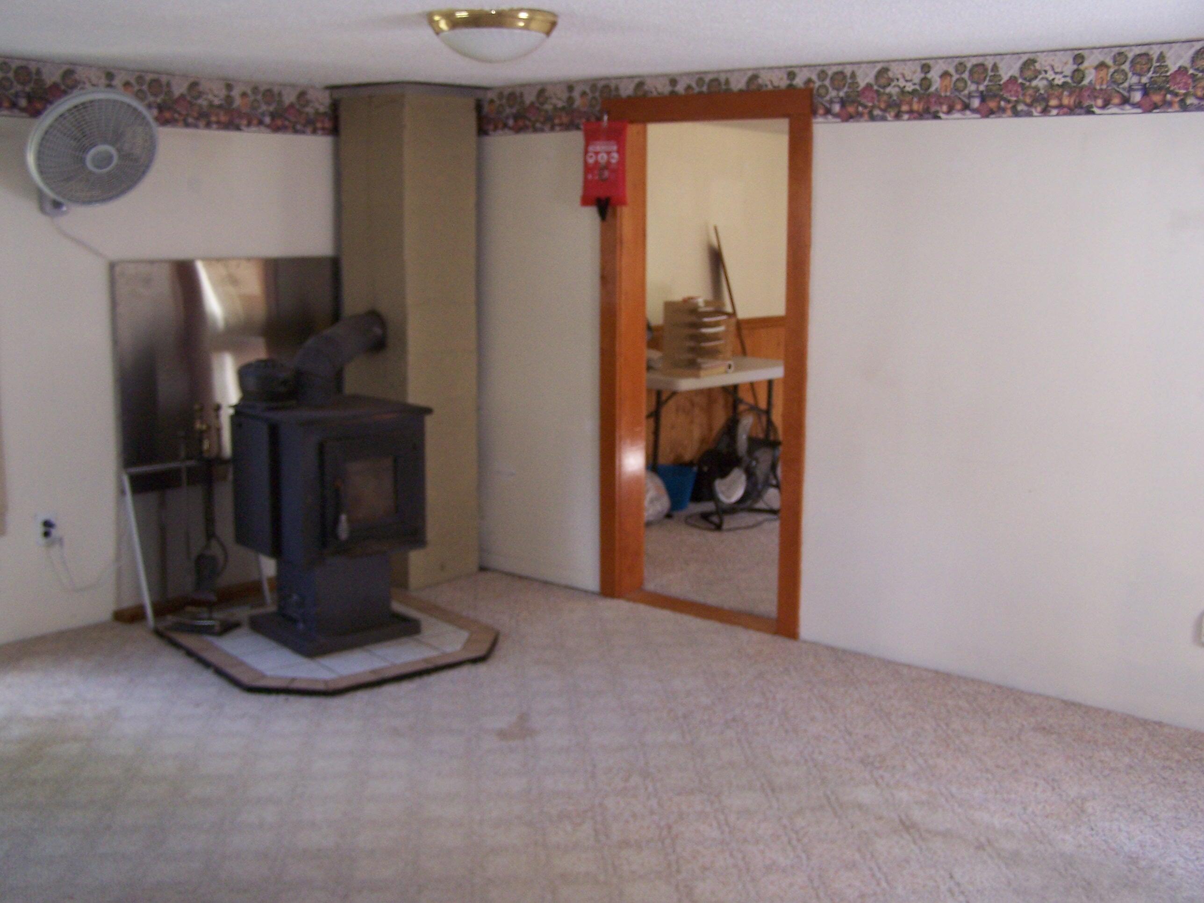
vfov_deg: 37.7
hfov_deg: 49.0
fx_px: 1322
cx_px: 602
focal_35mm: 38
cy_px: 452
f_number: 2.8
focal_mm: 6.3
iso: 140
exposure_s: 1/60
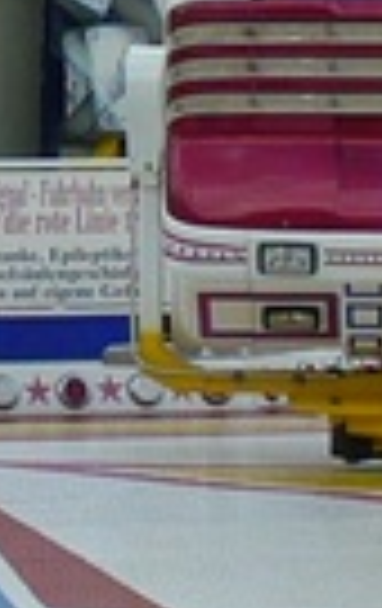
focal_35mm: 290
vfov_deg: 7.2
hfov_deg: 4.5
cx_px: -67
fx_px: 4805
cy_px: -113
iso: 80
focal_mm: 6.1
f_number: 5.6
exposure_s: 1/200
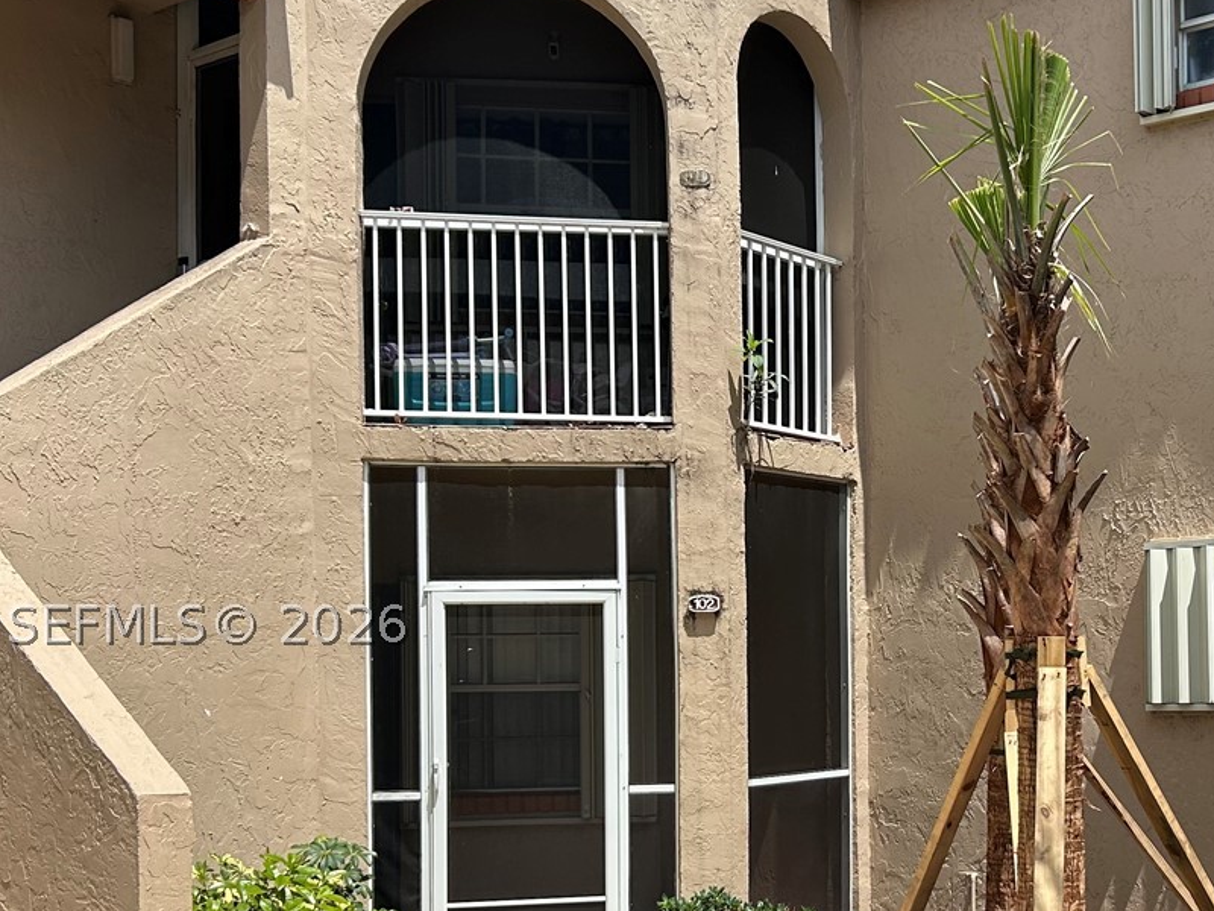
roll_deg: +0.7
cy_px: 624
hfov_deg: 36.2
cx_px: 873
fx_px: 1824
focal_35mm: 52
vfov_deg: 27.8
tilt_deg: +1.0
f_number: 1.5
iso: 50
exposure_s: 1/4274
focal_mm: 5.7
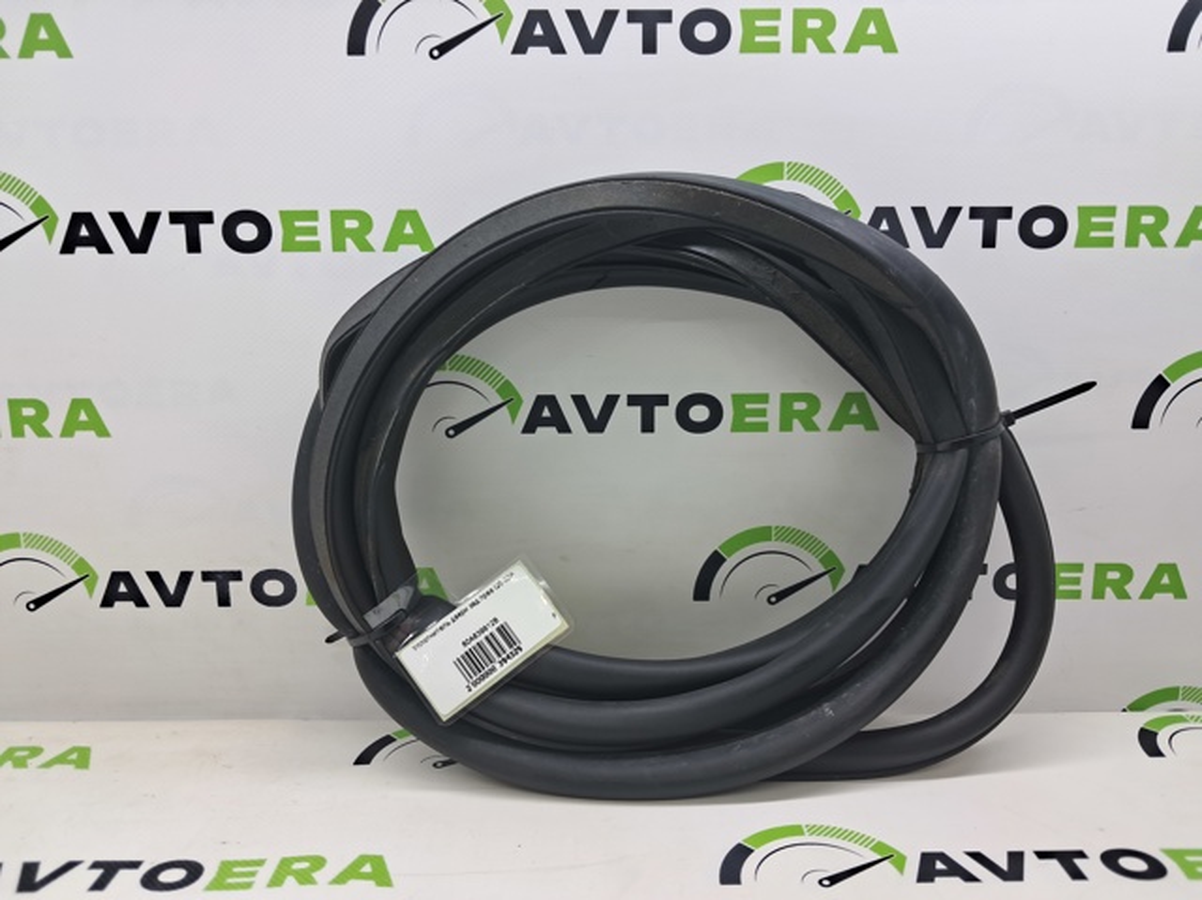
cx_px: 601
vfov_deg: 51.3
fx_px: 937
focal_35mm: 27
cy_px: 450
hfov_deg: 65.4
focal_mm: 4
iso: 50
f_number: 1.8
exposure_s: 1/50
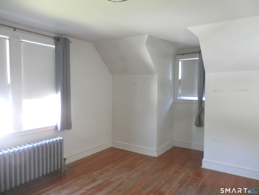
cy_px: 98
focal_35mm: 25
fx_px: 187
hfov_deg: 69.4
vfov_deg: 54.9
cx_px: 130
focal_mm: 4.5
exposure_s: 1/25
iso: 200
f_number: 3
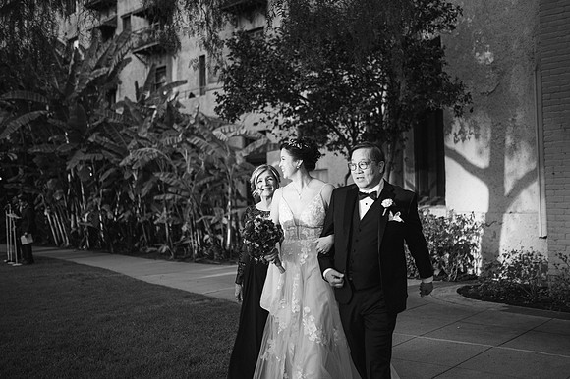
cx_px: 298
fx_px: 600
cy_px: 183
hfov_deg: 50.8
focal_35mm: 38
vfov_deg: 35.1
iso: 1000
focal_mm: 35
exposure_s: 1/3200
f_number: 1.4
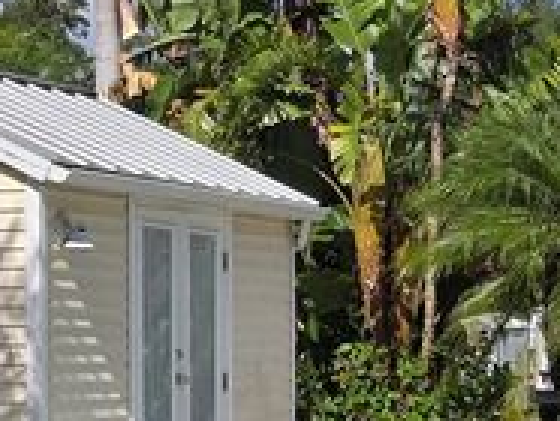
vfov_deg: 8.0
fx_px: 2997
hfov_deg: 10.7
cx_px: 175
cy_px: 263
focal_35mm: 185
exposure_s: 1/3264
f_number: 2.4
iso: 50
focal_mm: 7.9
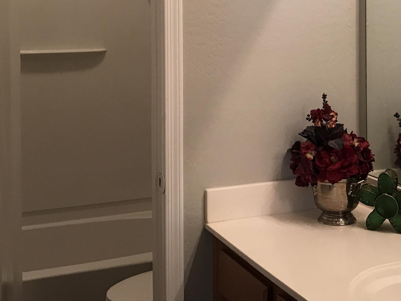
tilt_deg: -1.1
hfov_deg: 32.0
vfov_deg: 23.8
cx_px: 259
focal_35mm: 60
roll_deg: +0.2
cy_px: 32
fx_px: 695
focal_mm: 3.99
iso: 40
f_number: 1.8
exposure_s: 1/15
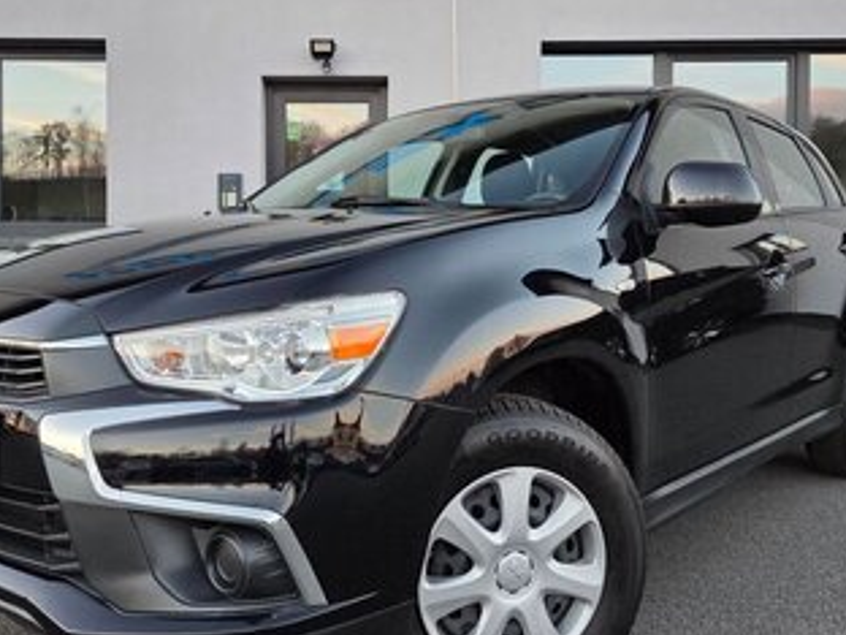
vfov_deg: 39.5
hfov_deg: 51.3
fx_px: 880
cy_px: 247
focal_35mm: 36
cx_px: 396
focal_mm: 5.4
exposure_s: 1/180
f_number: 1.8
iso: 200
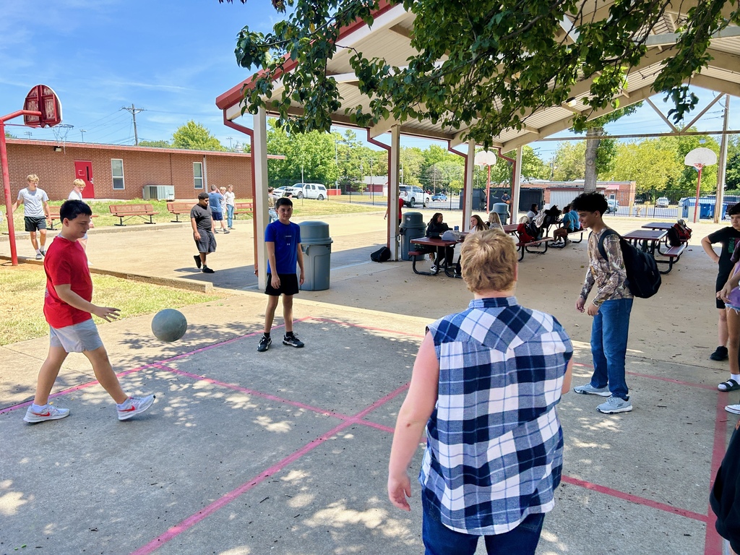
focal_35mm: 26
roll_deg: +1.4
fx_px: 556
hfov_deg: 67.3
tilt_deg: -10.5
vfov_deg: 53.1
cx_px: 370
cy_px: 278
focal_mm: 5.7
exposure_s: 1/1669
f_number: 1.5
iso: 50
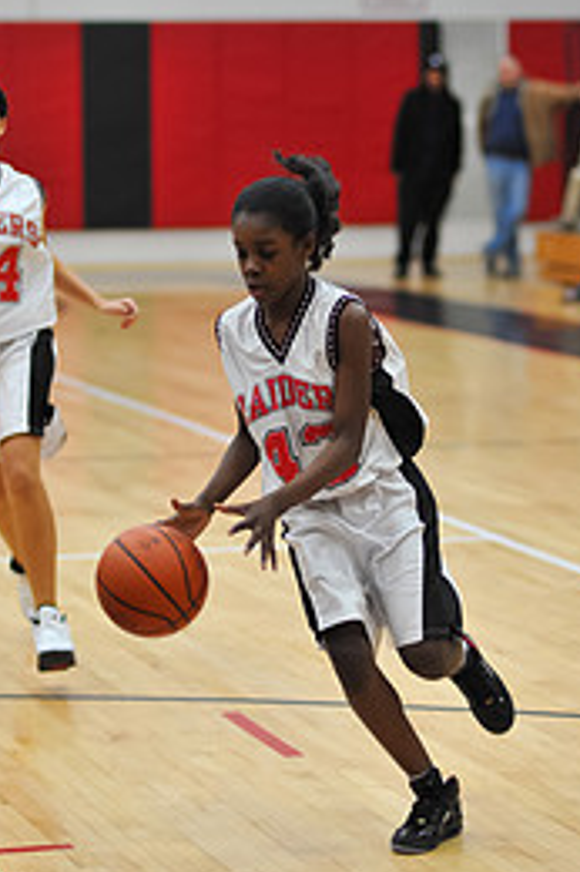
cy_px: 386
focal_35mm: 147
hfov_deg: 9.3
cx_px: 300
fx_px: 3557
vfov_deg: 14.0
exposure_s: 1/500
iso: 1100
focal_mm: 85
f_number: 2
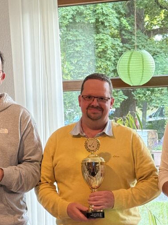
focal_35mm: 97
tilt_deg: -6.7
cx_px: 82
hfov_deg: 15.2
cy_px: 192
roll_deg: +1.4
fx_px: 628
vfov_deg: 19.9
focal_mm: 6.76
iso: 200
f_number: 1.78
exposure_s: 1/50
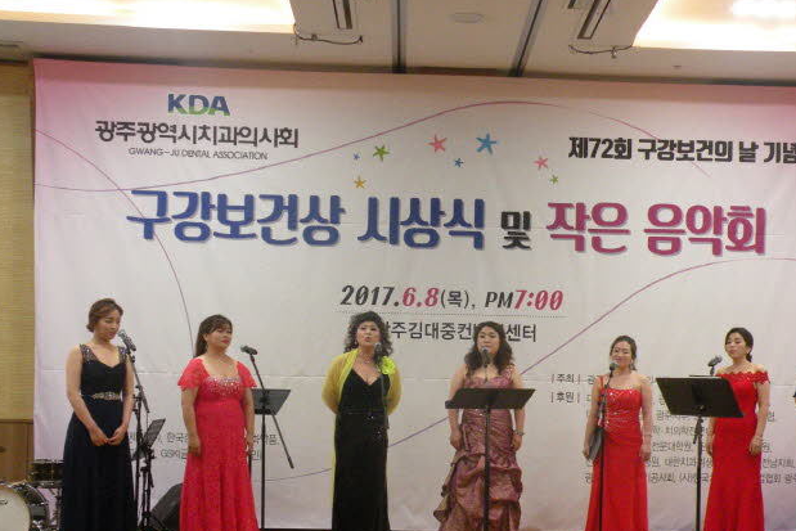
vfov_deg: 22.5
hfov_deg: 33.3
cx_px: 477
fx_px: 1327
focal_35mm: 60
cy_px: 383
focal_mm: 7.4
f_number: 3.2
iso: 384
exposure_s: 1/60
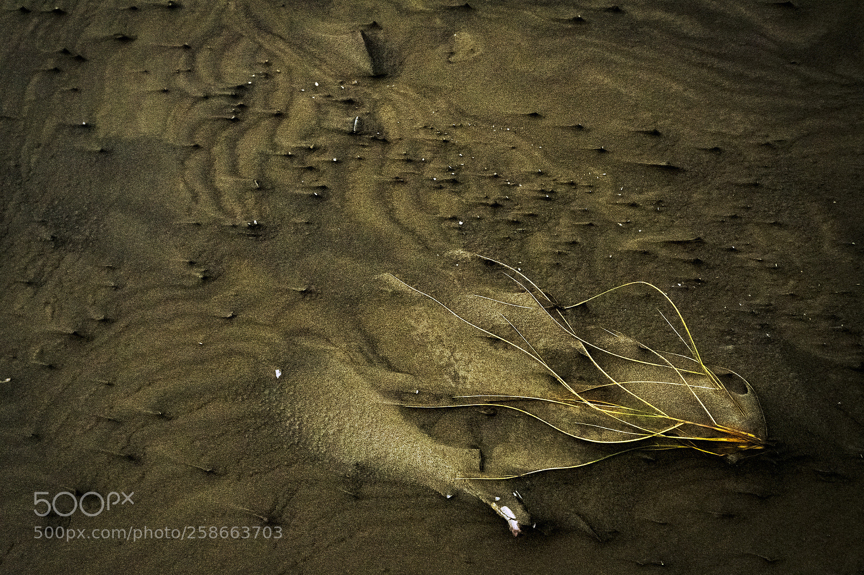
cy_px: 288
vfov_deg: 36.9
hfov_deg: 53.1
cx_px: 432
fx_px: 864
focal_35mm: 36
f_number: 4.5
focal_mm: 24
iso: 4000
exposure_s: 1/5000
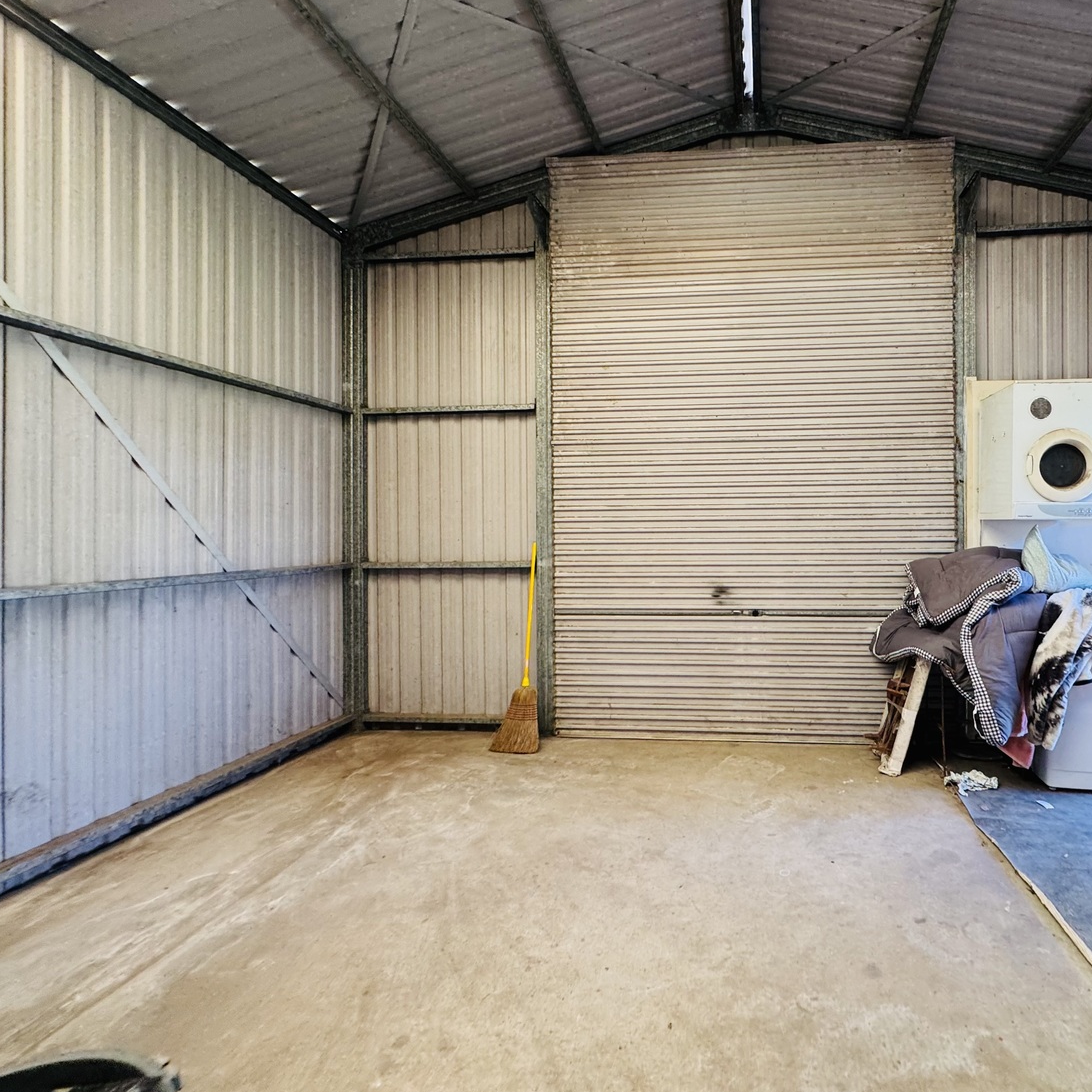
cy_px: 534
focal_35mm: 17
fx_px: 607
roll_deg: -1.3
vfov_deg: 84.0
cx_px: 718
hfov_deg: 81.5
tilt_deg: +3.1
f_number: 2.2
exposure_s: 1/50
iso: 160
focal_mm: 2.22
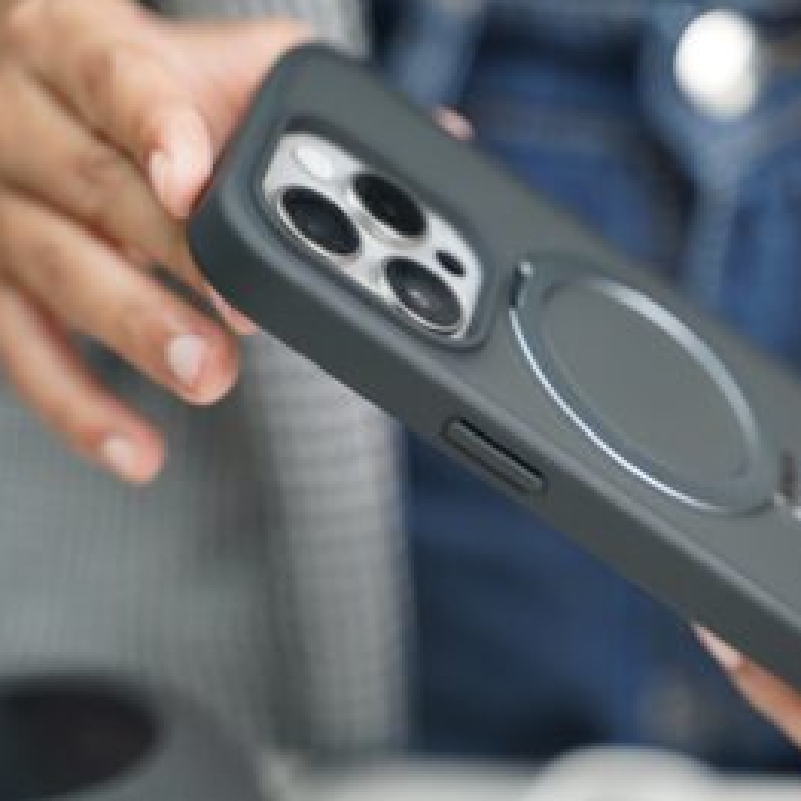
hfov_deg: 17.9
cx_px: 530
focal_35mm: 97
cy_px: 400
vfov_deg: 17.9
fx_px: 2539
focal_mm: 75
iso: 1600
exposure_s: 1/80
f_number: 2.8
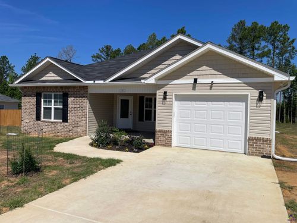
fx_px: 223
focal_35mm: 26
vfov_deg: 53.1
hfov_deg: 67.3
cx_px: 148
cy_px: 112
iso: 32
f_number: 1.6
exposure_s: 1/9091
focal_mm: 4.2
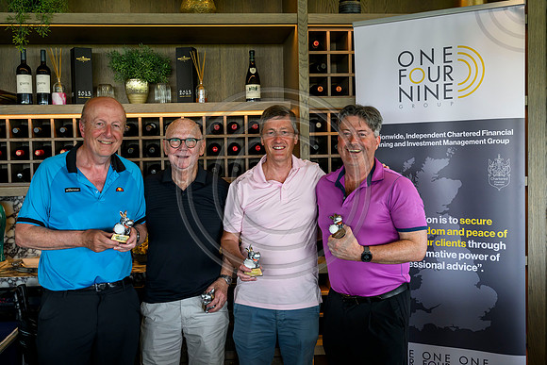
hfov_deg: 48.4
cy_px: 182
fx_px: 608
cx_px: 274
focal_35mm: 40
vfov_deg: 33.4
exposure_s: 1/320
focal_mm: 40
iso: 2000
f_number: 5
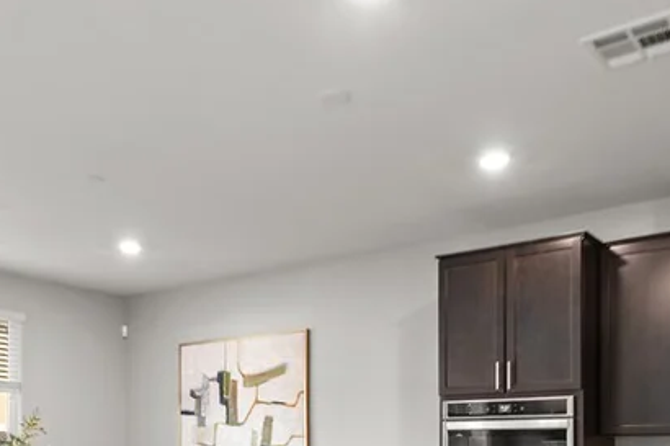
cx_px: 266
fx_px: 744
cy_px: 444
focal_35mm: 40
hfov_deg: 48.2
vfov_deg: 31.0
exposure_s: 1
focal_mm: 16
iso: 100
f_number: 8
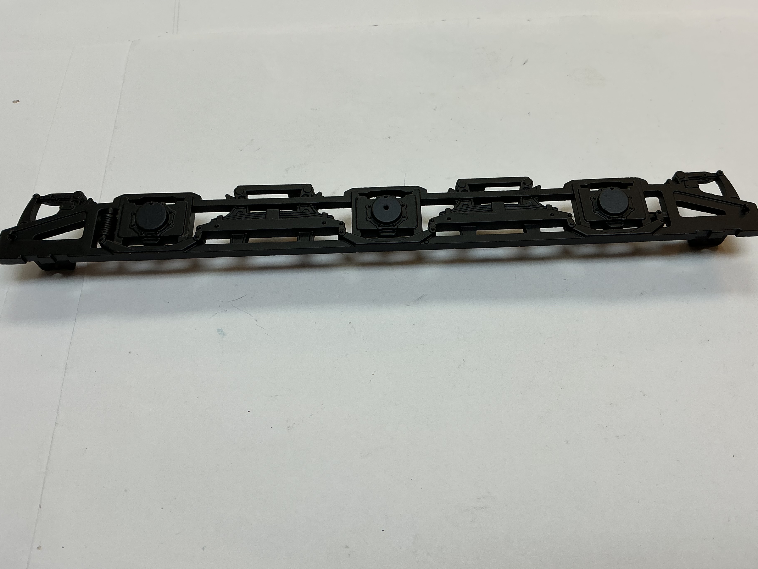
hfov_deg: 56.7
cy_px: 259
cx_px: 413
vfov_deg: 44.1
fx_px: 701
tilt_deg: -56.4
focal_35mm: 32
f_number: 1.8
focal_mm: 3
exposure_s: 1/100
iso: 20
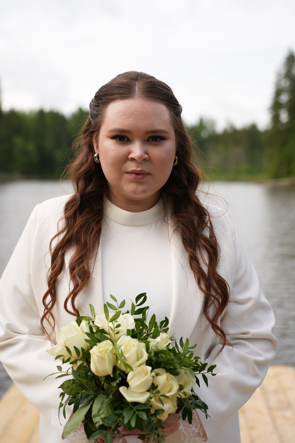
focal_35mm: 46
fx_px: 565
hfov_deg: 29.2
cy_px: 222
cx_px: 148
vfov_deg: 42.7
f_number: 2.8
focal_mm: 46
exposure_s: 1/1000
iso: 125
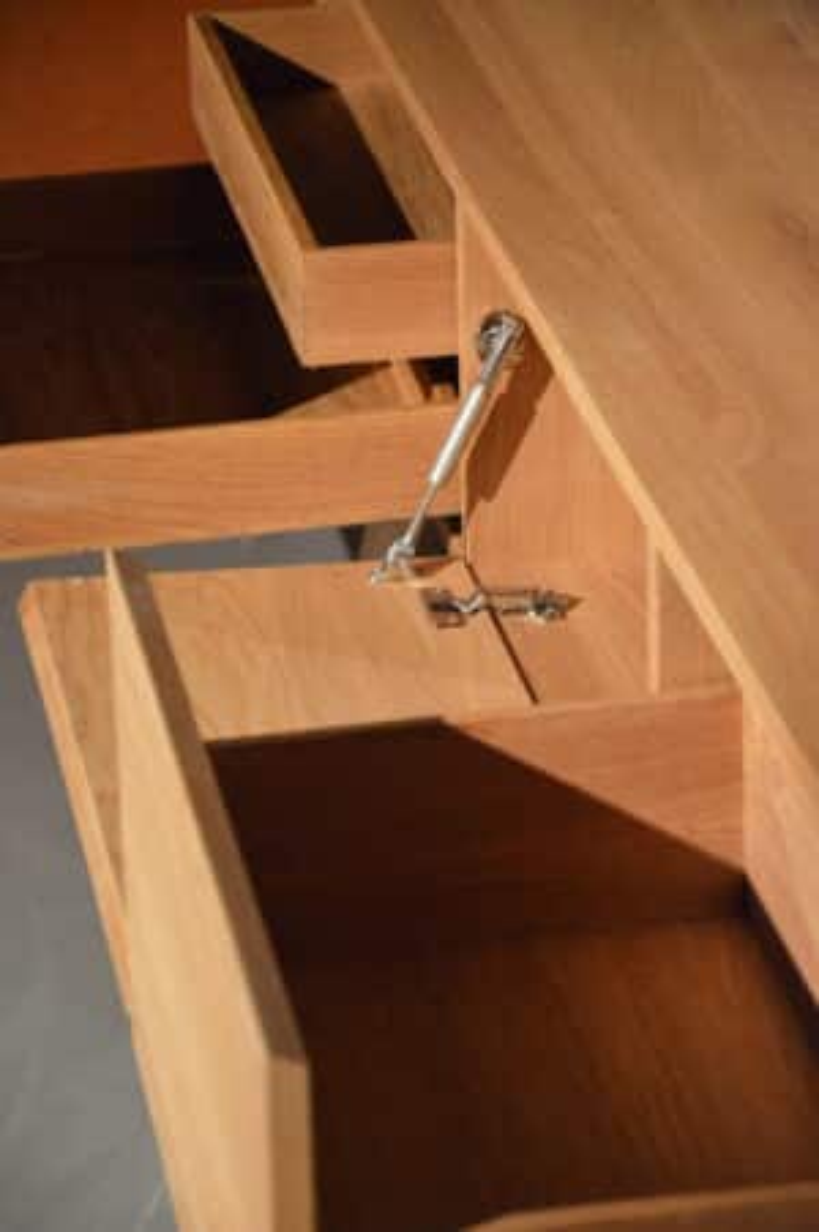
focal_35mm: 158
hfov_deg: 8.7
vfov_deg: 13.0
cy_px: 616
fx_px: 5383
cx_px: 410
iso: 3200
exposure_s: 1/20
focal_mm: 105
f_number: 5.6
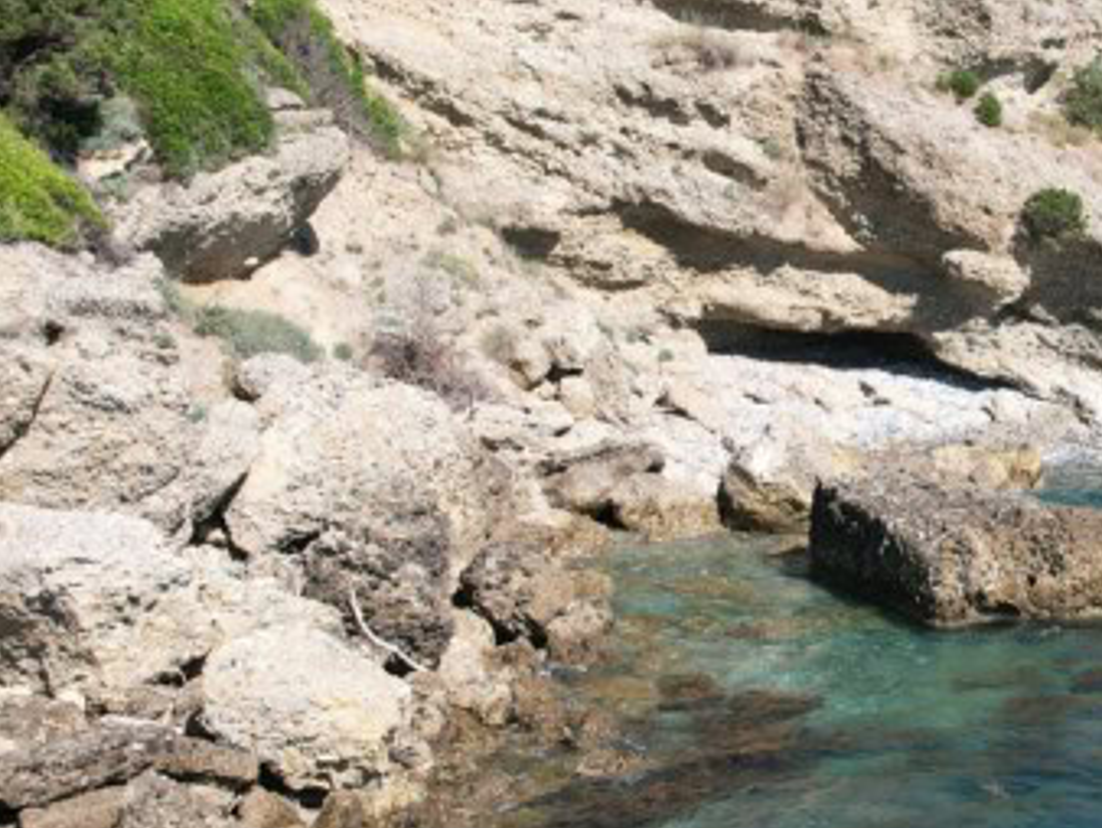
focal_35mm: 75
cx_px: 962
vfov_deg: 19.7
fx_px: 2389
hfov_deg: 25.3
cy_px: 385
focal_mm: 8.4
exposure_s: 1/1600
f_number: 2.8
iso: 130
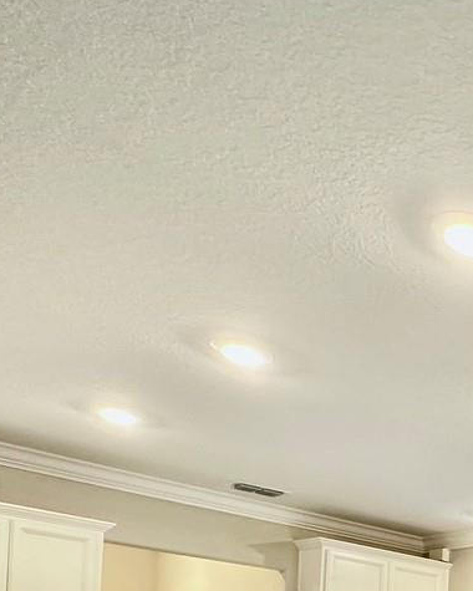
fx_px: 805
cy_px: 712
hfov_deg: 24.7
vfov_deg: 33.0
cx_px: 723
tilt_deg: -0.8
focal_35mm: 46
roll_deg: -2.7
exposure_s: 1/60
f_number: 2.2
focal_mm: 2.22
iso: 200
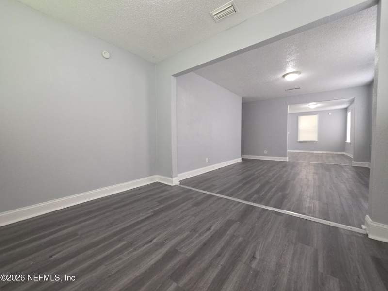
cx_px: 194
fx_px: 146
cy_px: 146
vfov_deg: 89.9
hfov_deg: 106.2
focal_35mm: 13
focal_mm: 2.2
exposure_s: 1/60
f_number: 1.9
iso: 160
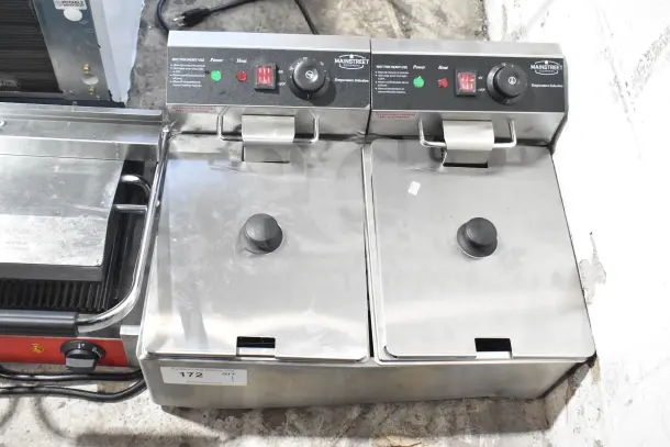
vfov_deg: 34.2
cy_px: 224
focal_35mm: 39
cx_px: 335
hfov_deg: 49.5
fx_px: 726
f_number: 6.3
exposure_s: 1/160
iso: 6400
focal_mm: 26
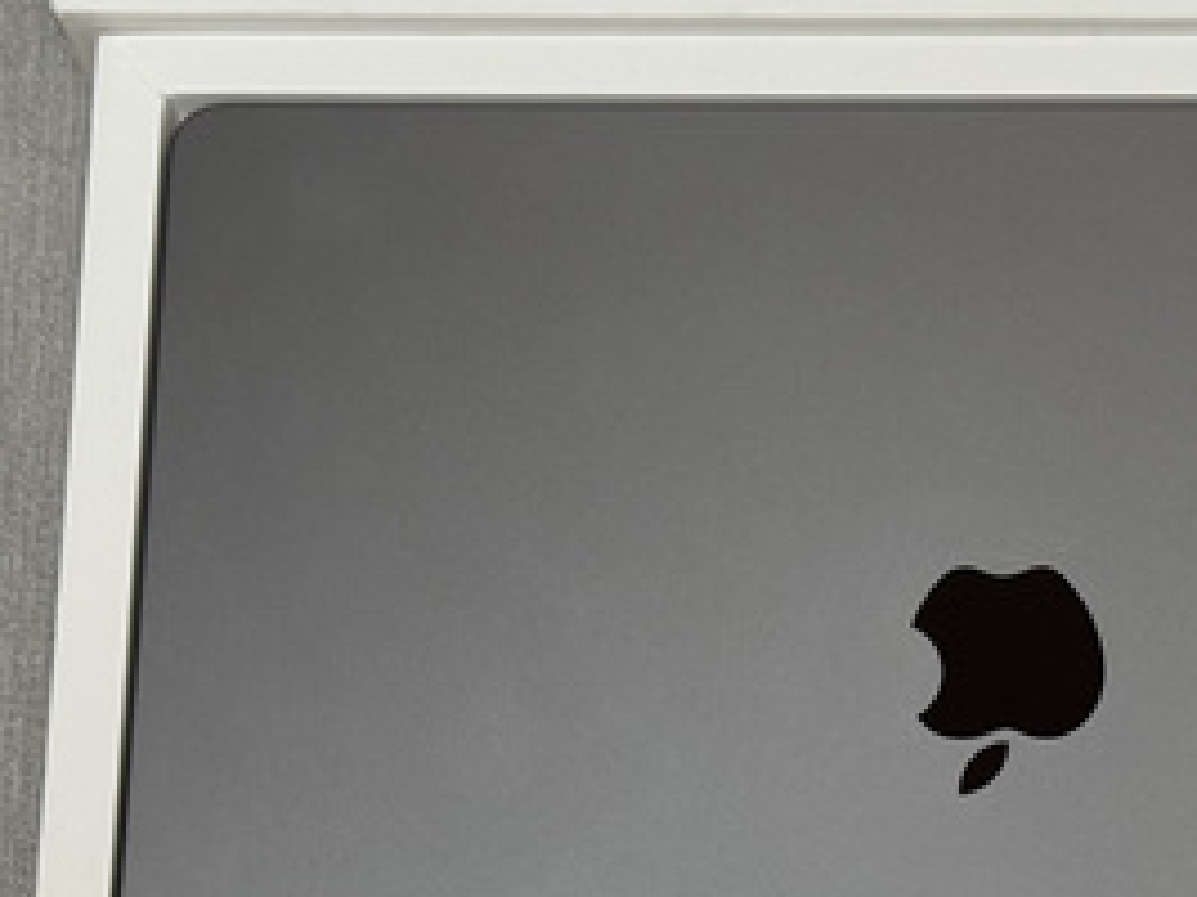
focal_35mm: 108
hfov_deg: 18.0
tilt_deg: -72.0
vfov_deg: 13.7
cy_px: 614
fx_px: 3733
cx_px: 1022
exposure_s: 1/68
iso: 100
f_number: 1.78
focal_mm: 6.76
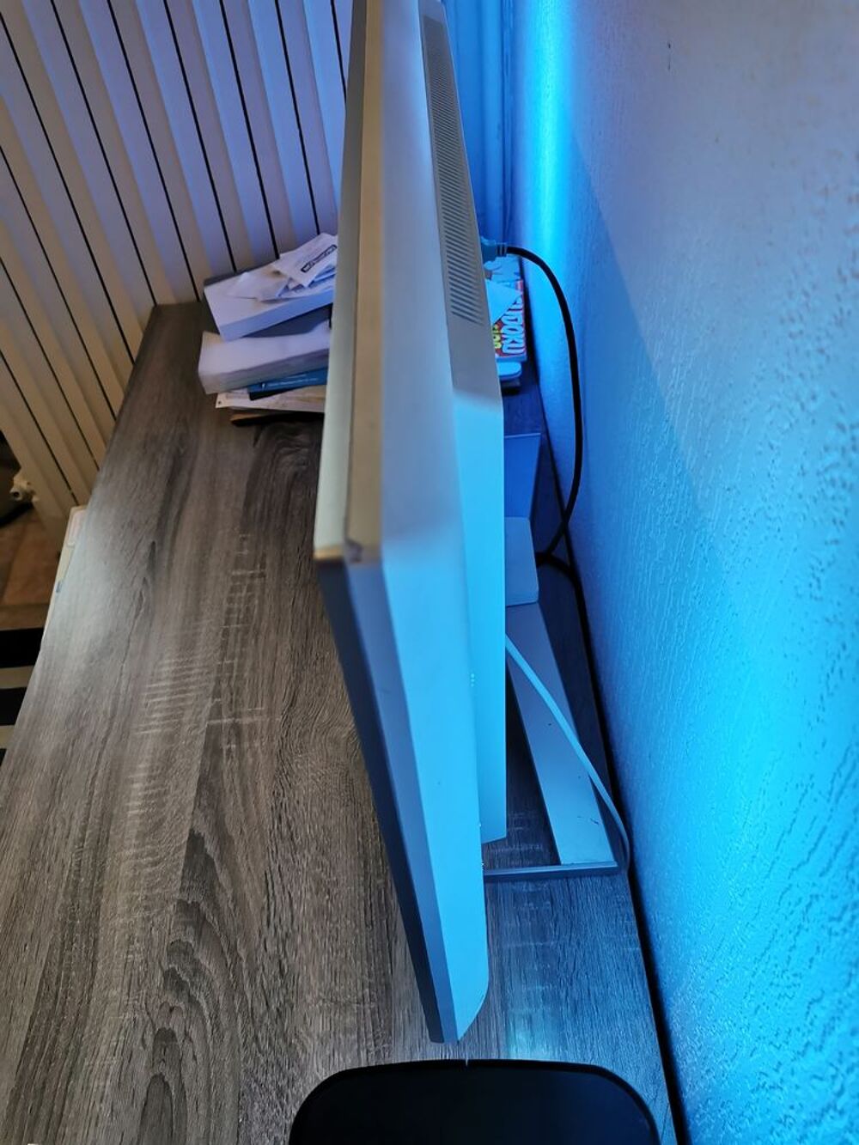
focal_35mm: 27
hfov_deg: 51.4
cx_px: 430
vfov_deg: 65.3
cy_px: 572
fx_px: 893
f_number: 1.8
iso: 250
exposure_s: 1/50
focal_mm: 5.58
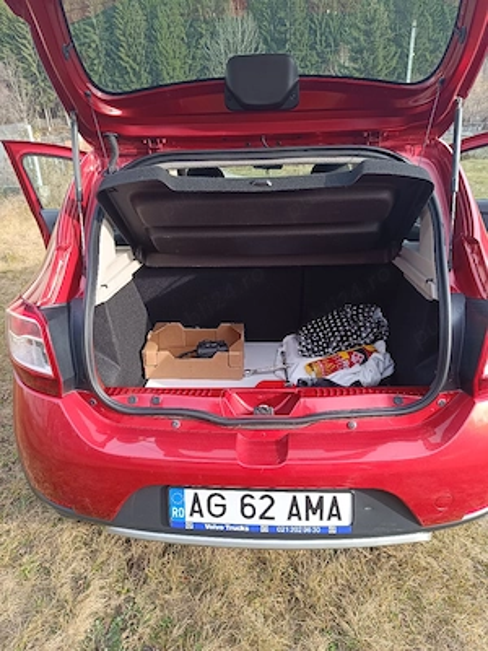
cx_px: 244
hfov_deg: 56.8
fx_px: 451
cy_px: 326
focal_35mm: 24
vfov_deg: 71.6
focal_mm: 5.59
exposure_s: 1/116
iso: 50
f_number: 1.88
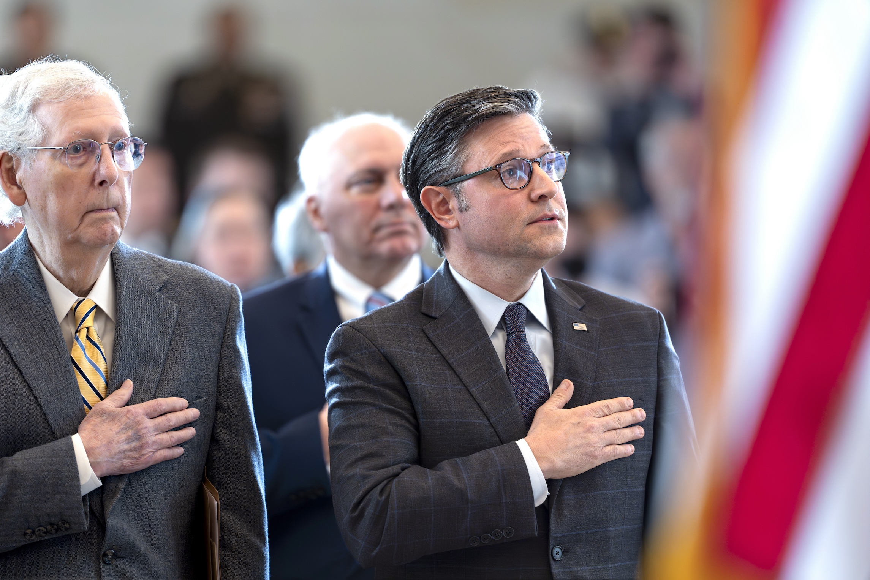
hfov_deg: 6.9
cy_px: 290
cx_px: 435
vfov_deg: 4.6
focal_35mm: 300
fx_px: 7250
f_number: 2.8
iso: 2500
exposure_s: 1/400
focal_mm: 300
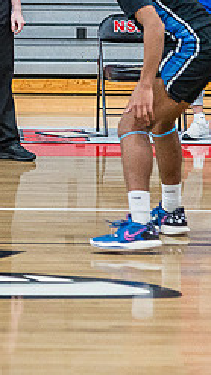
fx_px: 2933
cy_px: 88
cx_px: -108
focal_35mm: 295
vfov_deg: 7.3
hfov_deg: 4.1
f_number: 4
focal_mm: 120
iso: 5000
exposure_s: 1/320
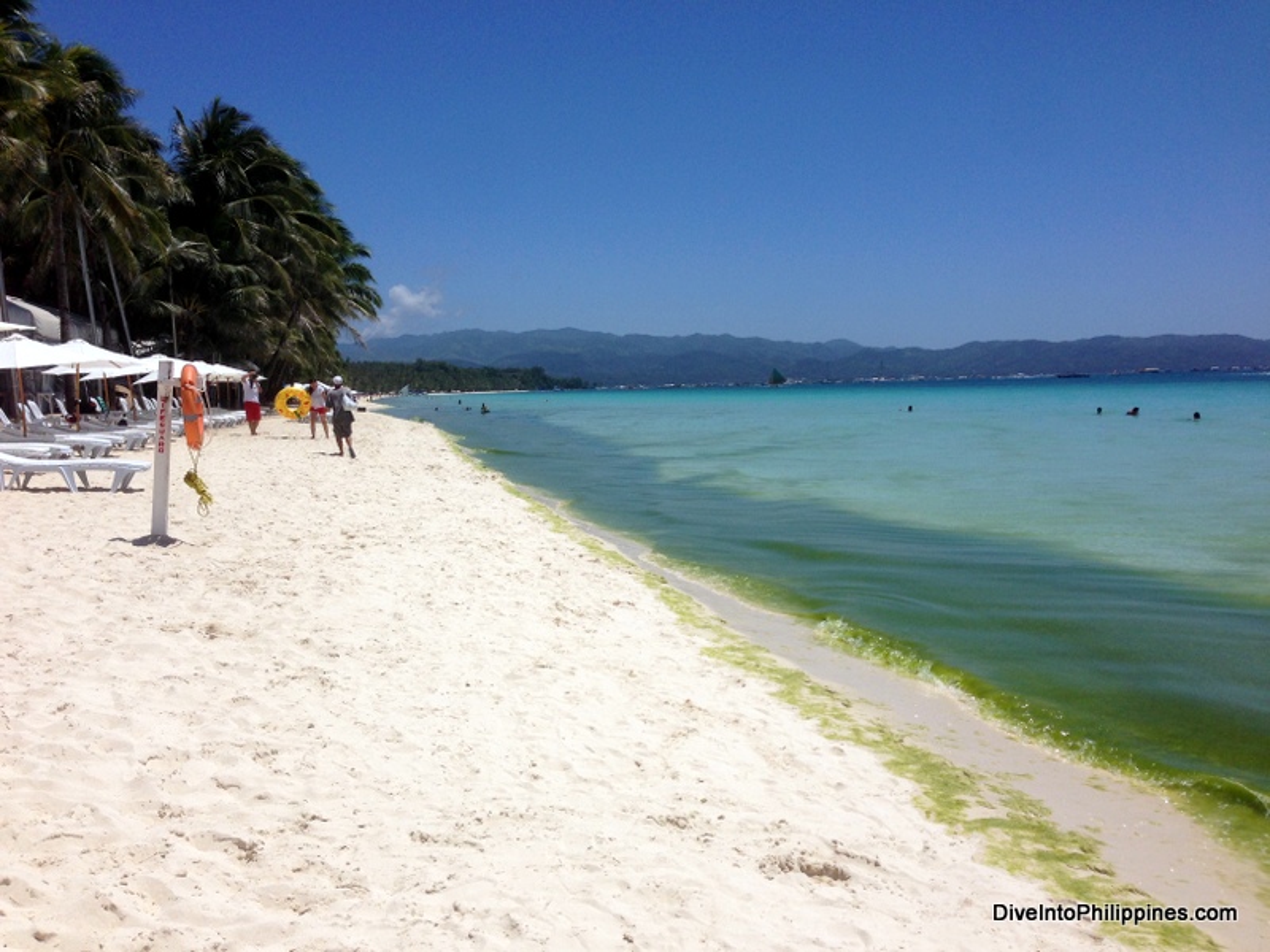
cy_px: 476
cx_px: 635
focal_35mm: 33
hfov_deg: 55.4
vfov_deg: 42.9
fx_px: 1211
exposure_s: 1/3876
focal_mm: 4.13
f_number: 2.4
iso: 50
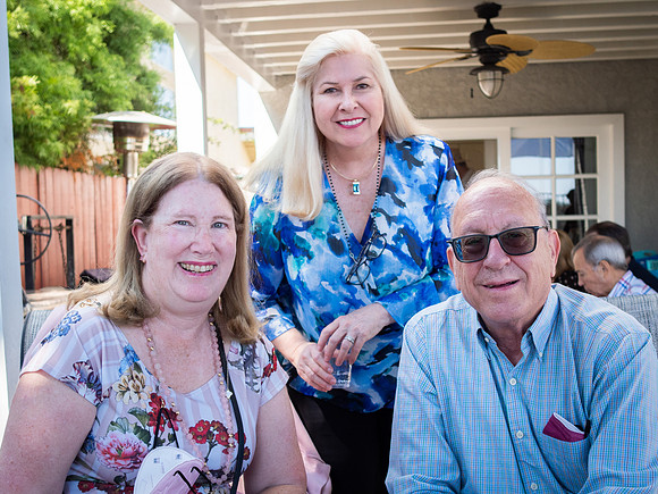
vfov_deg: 29.7
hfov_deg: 39.0
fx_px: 928
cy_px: 294
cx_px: 347
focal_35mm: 49
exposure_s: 1/500
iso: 320
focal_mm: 19
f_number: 3.5
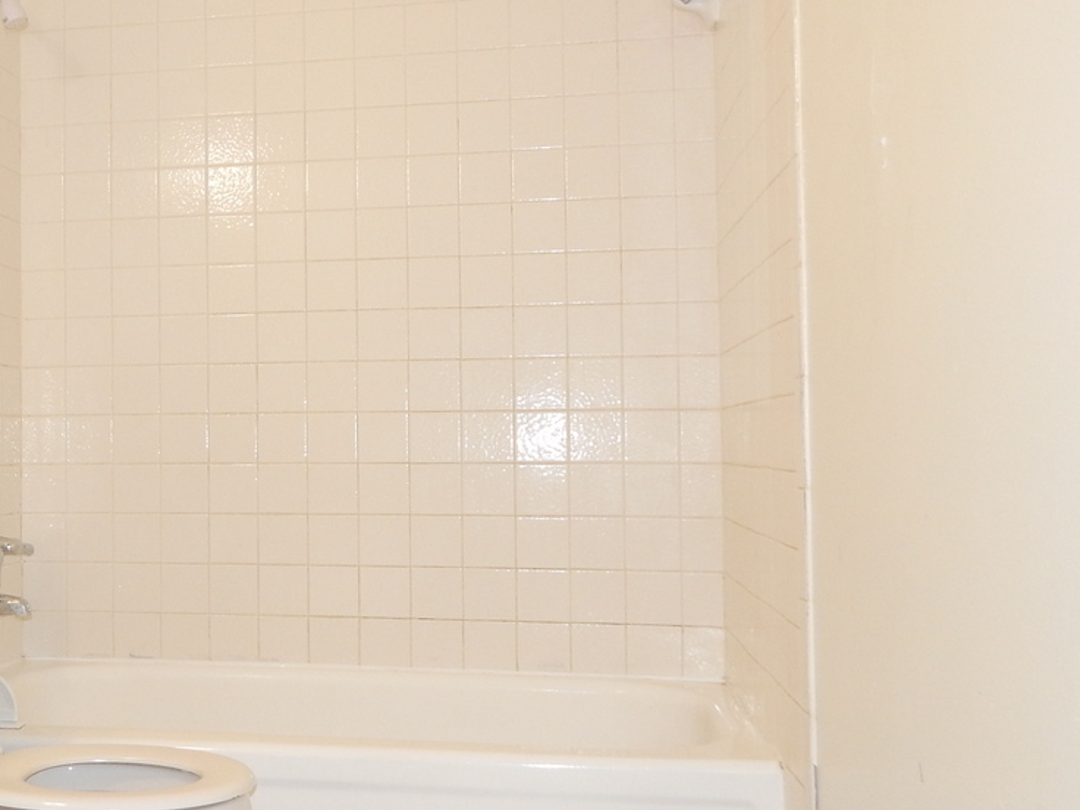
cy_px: 402
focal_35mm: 45
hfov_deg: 40.4
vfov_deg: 32.2
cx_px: 220
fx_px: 1404
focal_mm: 4
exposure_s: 1/30
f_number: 3
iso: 200
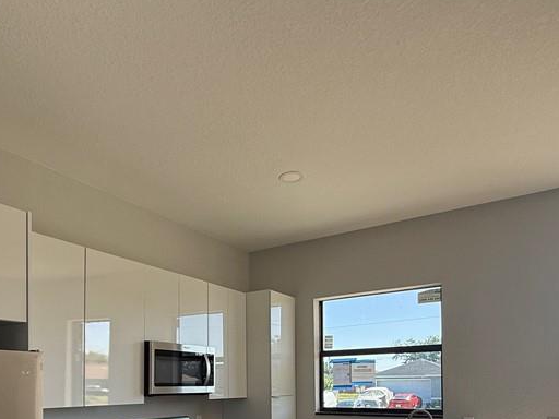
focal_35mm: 28
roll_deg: +0.1
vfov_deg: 45.1
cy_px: 379
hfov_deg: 63.4
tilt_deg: +2.3
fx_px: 452
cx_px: 264
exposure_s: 1/167
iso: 64
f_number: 2.2
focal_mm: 2.22
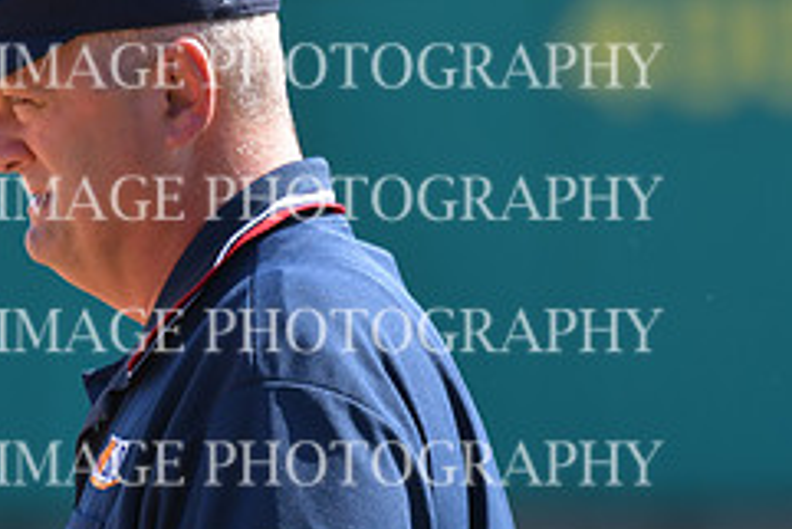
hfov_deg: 1.6
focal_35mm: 1262
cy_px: 264
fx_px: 27780
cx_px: 187
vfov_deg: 1.1
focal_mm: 350
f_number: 5.6
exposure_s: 1/800
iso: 500
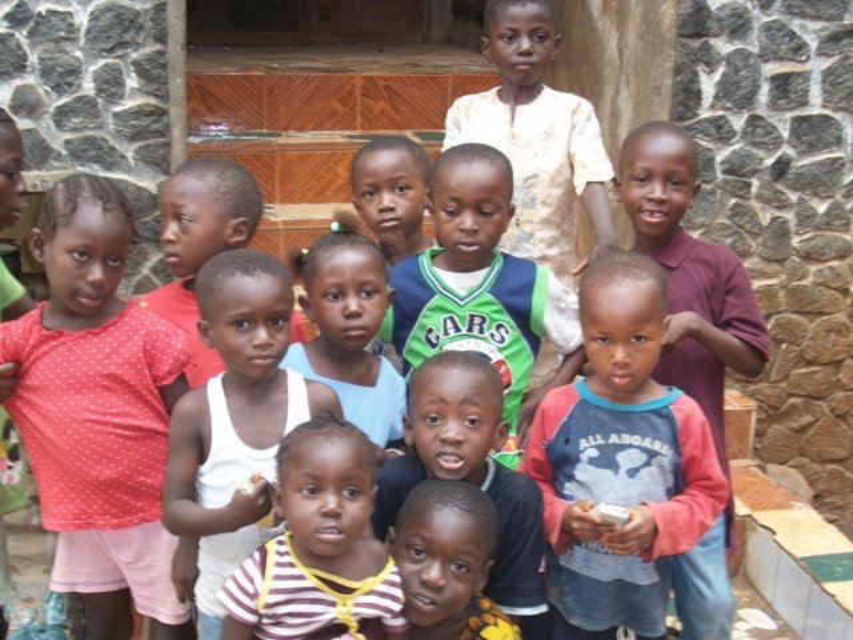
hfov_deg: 38.9
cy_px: 320
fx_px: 1207
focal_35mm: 49
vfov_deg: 29.7
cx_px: 426
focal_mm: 8.8
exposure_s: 1/63.2
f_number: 3.6
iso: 98
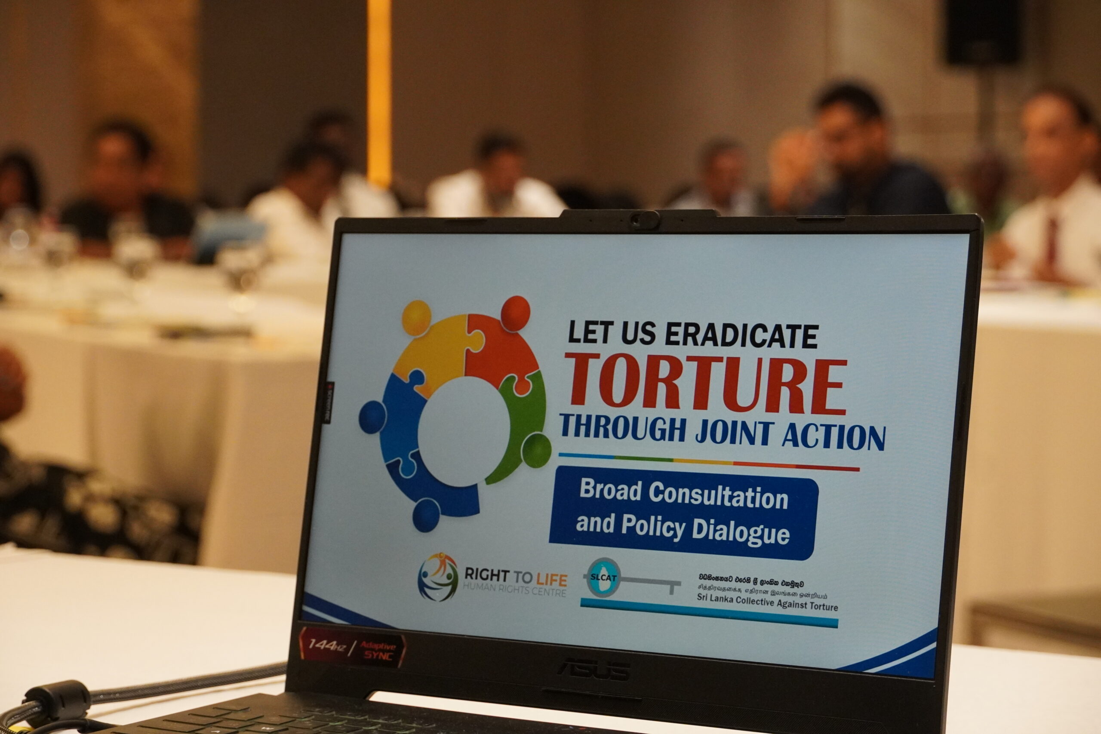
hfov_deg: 21.6
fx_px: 2890
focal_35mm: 94
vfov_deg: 14.5
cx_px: 550
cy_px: 367
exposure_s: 1/160
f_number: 5.6
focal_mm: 63
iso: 3200
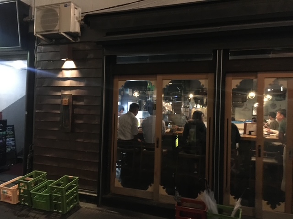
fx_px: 245
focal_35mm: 29
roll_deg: -0.5
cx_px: 146
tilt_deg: +1.3
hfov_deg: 61.7
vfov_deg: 48.2
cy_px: 110
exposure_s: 1/15
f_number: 2.2
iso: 320
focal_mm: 4.15
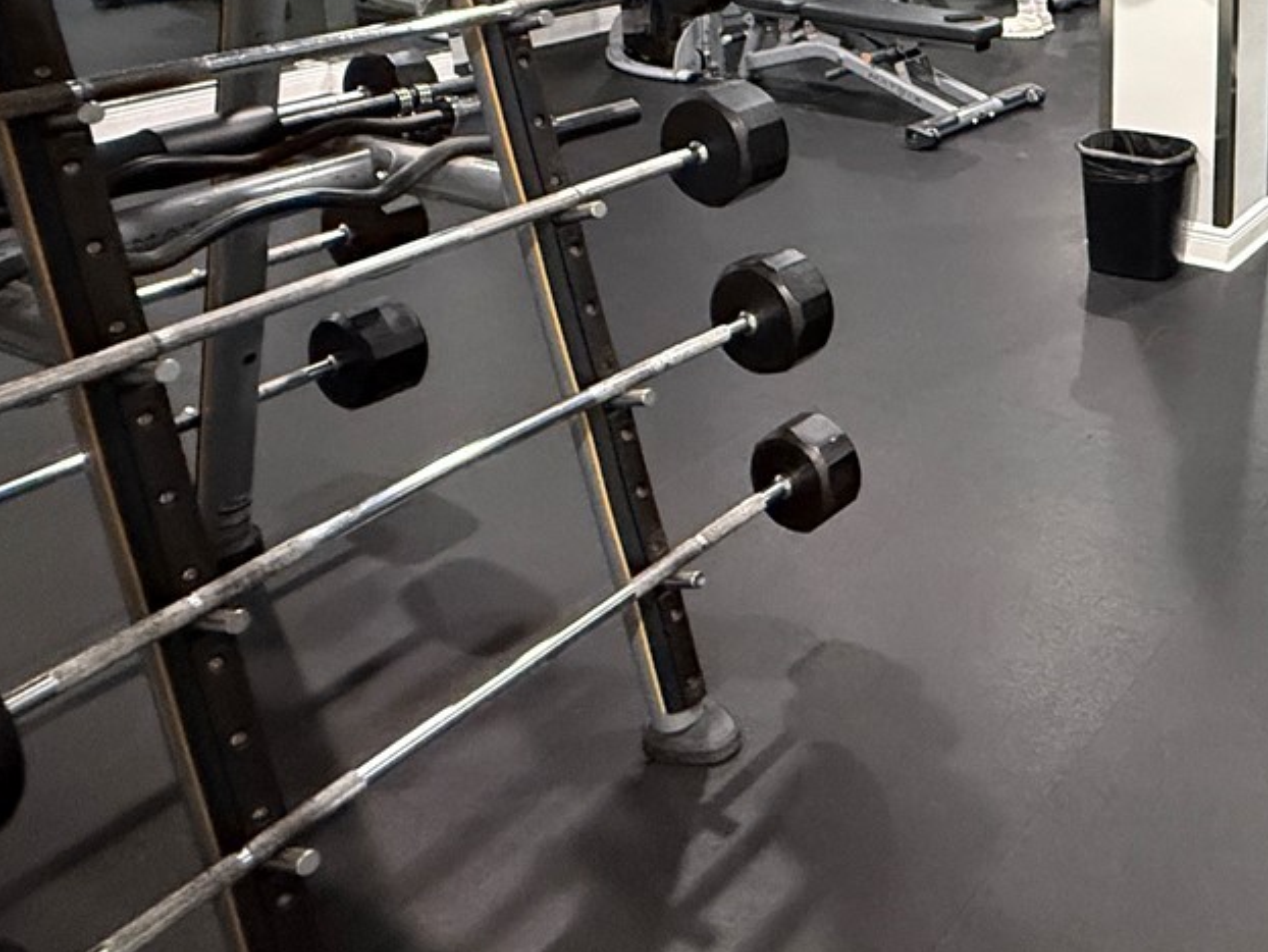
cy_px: -33
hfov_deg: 42.6
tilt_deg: -9.8
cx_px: 1329
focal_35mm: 36
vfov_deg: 35.3
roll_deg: -2.4
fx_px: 1319
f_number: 2.2
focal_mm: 2.22
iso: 1000
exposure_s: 1/60
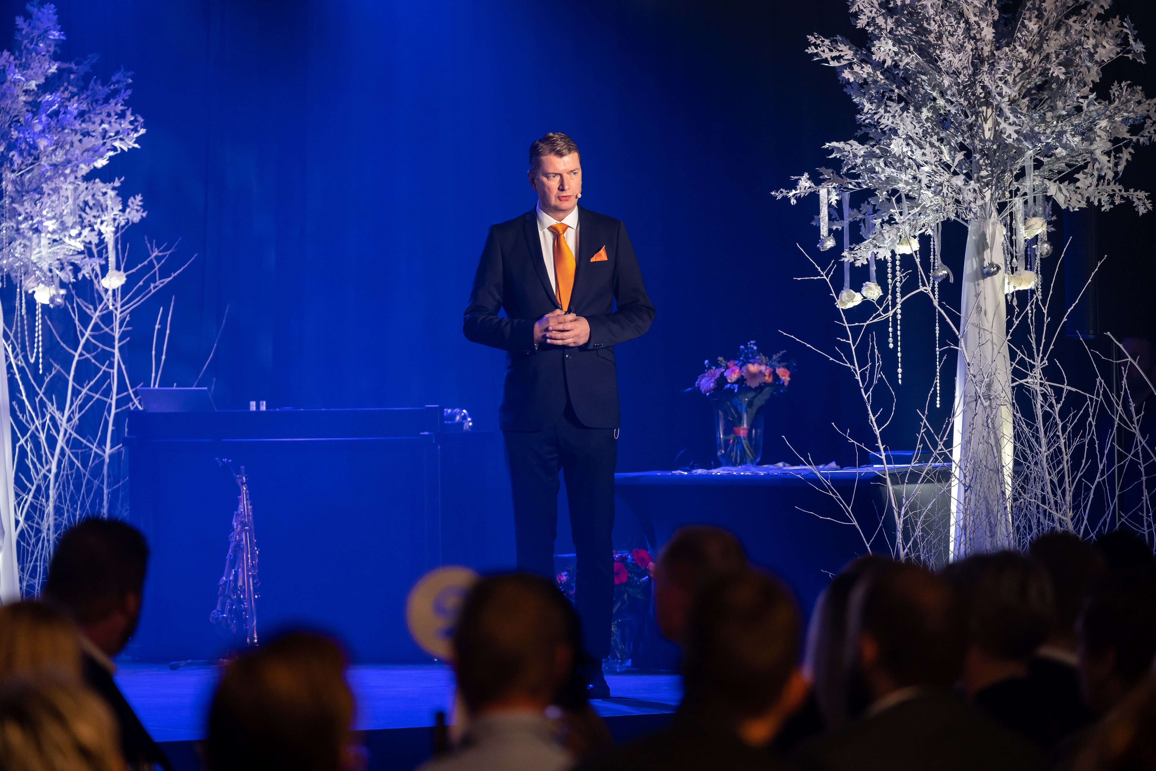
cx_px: 578
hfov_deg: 12.7
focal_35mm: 162
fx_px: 5202
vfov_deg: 8.5
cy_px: 386
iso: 1600
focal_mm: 162
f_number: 2.8
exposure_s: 1/160
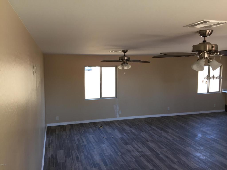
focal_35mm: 29
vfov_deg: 48.2
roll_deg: -1.8
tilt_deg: -5.1
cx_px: 114
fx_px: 190
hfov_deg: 61.7
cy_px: 85
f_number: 2.2
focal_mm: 4.15
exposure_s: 1/30
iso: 32
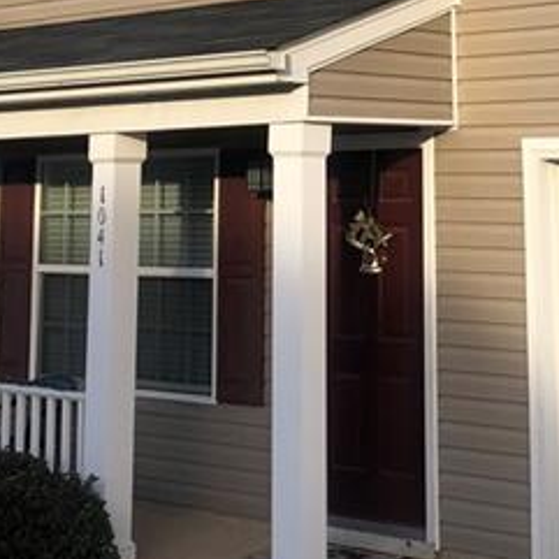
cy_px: -74
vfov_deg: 20.7
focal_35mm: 79
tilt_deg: +8.2
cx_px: 471
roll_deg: +0.4
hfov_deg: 21.6
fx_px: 1443
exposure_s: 1/1056
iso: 20
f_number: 1.8
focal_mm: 3.99
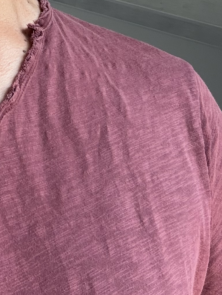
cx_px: -60
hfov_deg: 15.5
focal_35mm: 91
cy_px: -87
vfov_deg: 19.8
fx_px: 778
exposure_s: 1/121
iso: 50
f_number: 1.9
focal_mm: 2.71
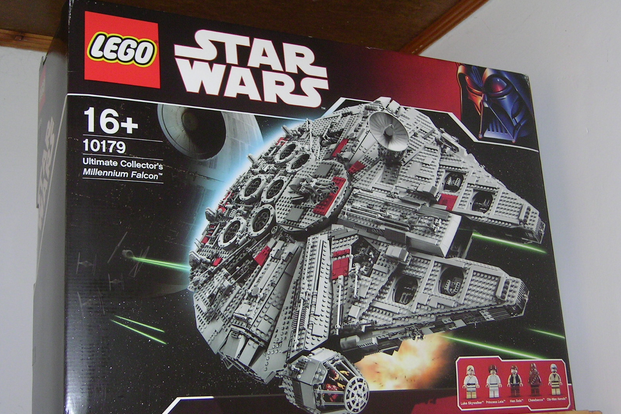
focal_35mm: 46
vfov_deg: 29.2
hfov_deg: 42.7
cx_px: 309
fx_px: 793
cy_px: 229
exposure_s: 1/37
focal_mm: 6.9
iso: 100
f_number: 3.3
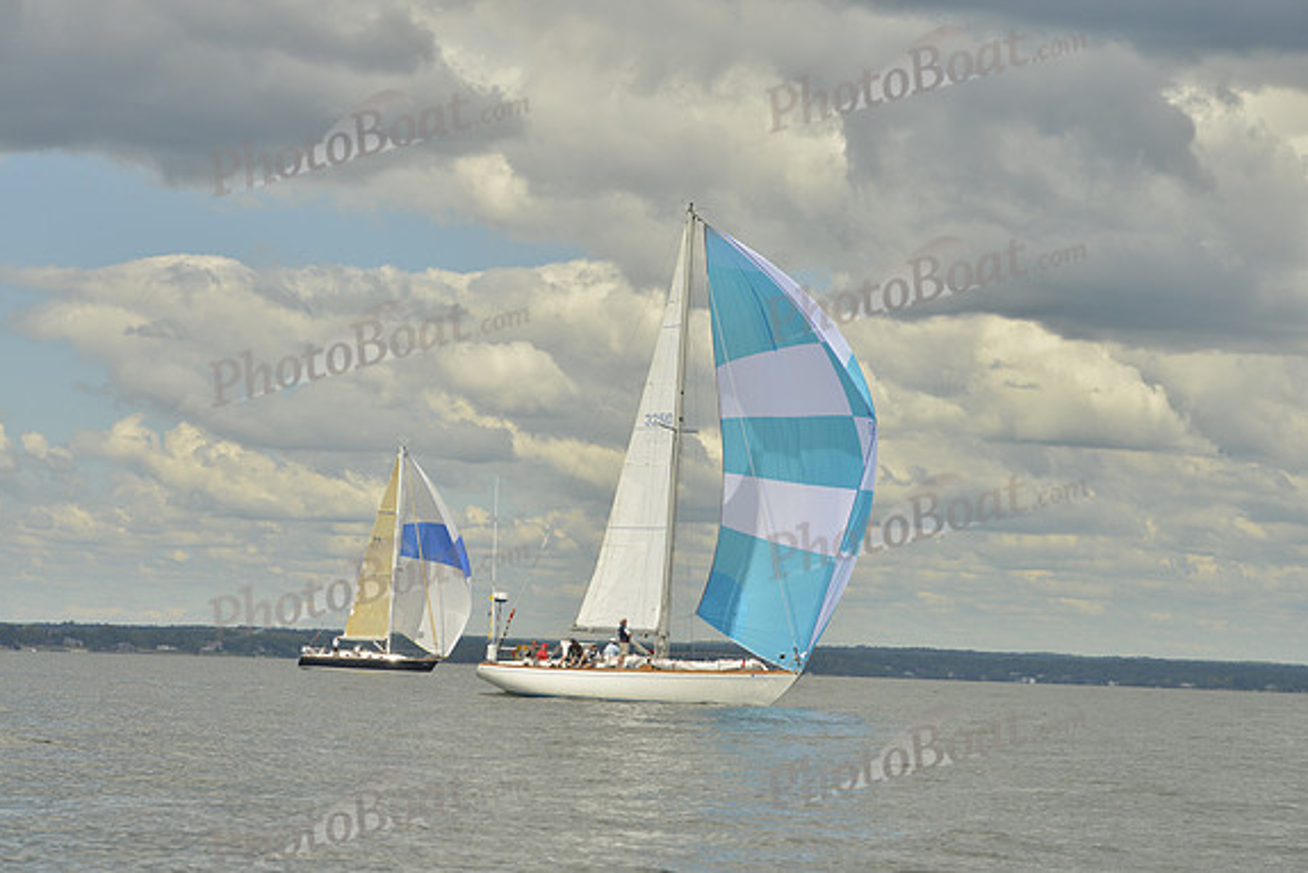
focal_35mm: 99
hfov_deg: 20.6
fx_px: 3598
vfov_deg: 13.8
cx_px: 649
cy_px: 434
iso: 200
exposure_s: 1/1000
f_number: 8
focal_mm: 98
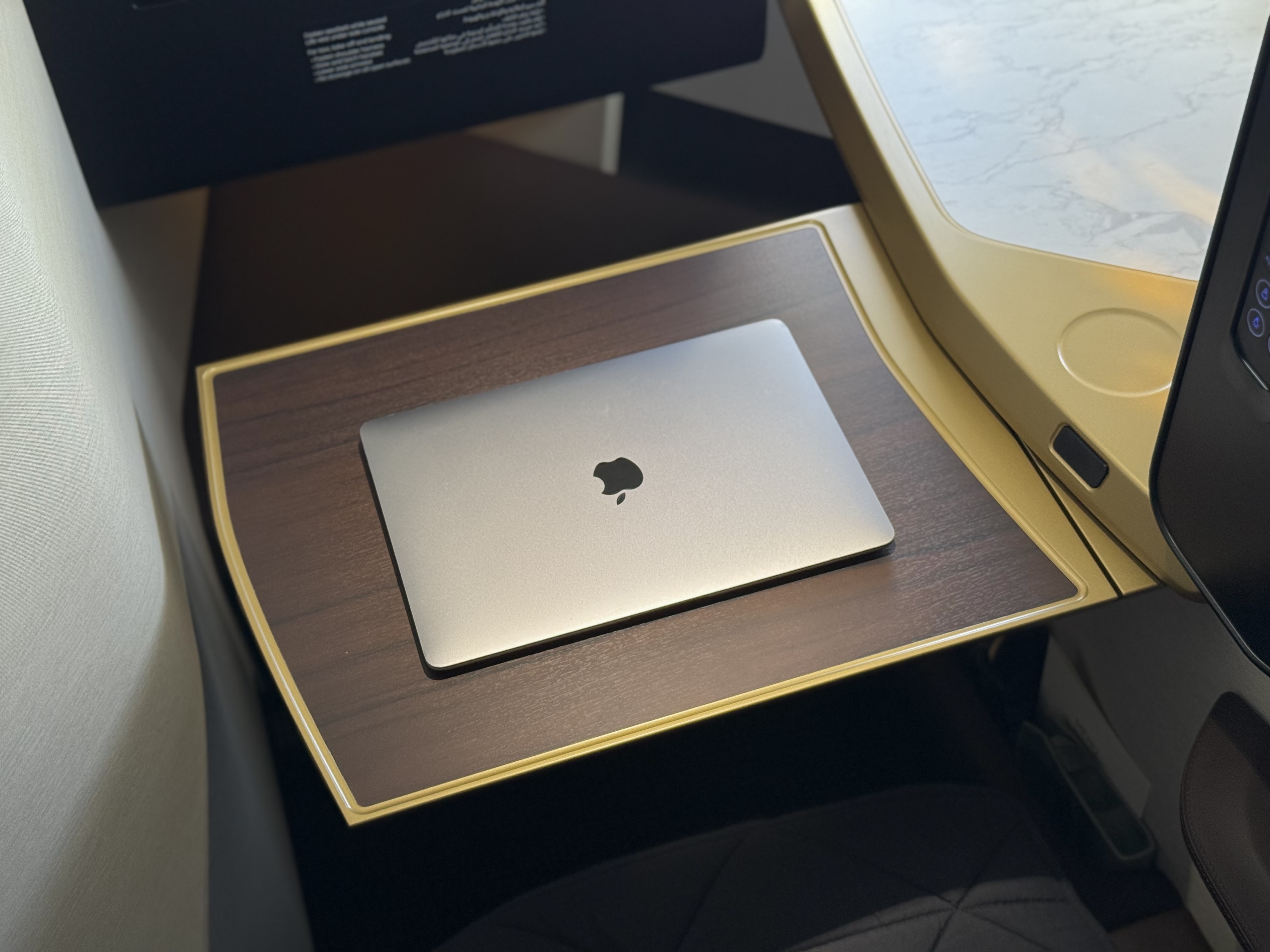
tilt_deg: -47.8
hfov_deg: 39.7
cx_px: 635
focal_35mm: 48
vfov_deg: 30.3
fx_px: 1761
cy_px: 476
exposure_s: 1/60
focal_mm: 6.76
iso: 100
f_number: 1.78
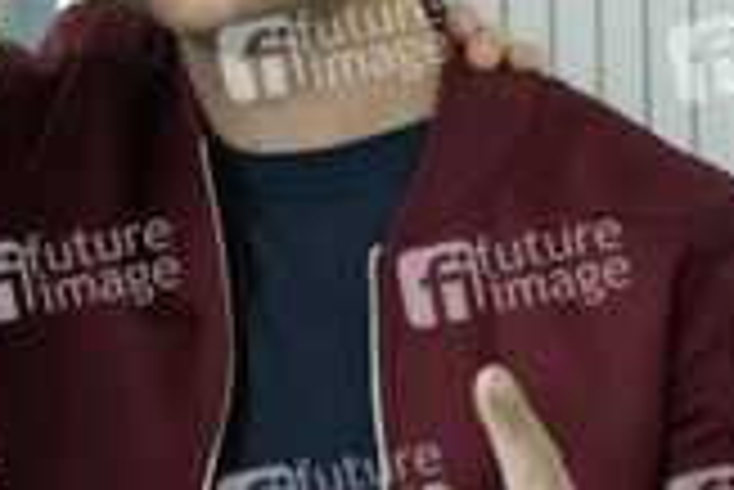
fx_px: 2816
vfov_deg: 10.0
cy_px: 162
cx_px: -56
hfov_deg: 14.5
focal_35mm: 138
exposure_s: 1/250
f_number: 3.5
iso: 3200
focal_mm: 50
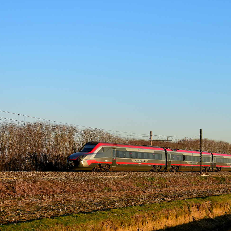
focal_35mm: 80
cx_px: 208
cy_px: 135
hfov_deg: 21.2
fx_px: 604
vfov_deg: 21.6
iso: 320
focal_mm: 32
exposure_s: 1/800
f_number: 6.3
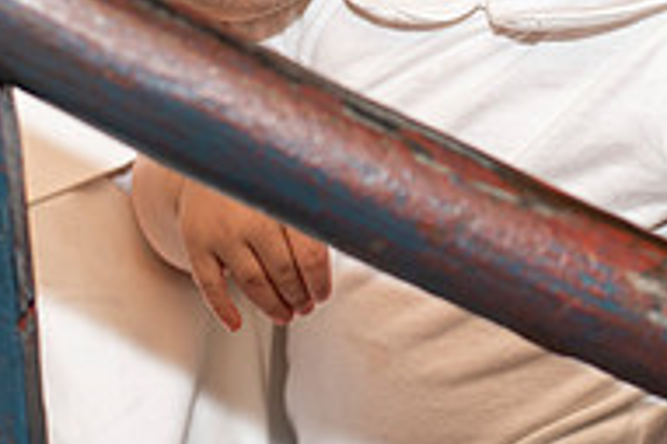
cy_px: -79
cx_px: 423
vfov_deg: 8.9
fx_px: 2814
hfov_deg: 13.5
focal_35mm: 152
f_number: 3.2
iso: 500
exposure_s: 1/100
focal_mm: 50
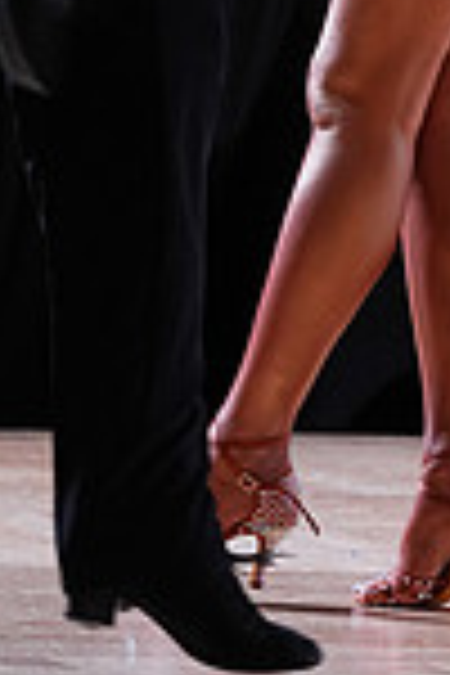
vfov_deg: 3.3
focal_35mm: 613
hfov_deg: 2.2
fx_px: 11493
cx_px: 250
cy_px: -423
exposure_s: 1/250
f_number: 4
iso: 1250
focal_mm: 159
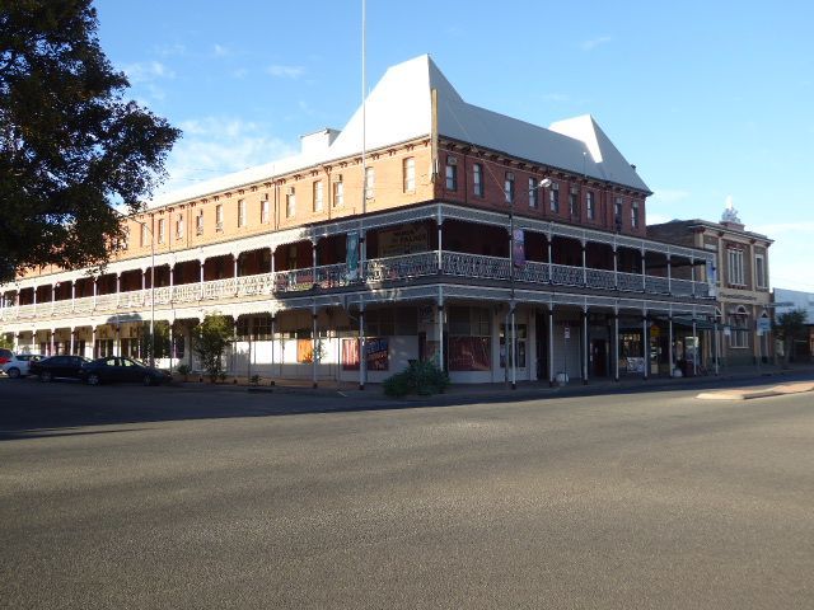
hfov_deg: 51.4
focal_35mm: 36
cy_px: 305
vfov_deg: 39.7
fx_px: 847
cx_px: 407
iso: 80
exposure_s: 1/320
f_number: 3.7
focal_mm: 6.3
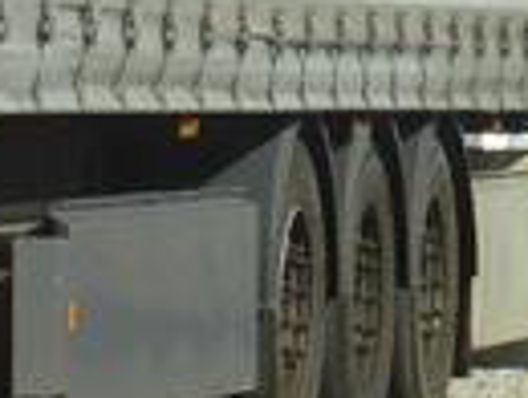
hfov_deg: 3.3
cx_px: -906
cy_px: -357
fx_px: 9001
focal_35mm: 589
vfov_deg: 2.5
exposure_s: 1/400
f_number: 5.3
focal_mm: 17.1
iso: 100
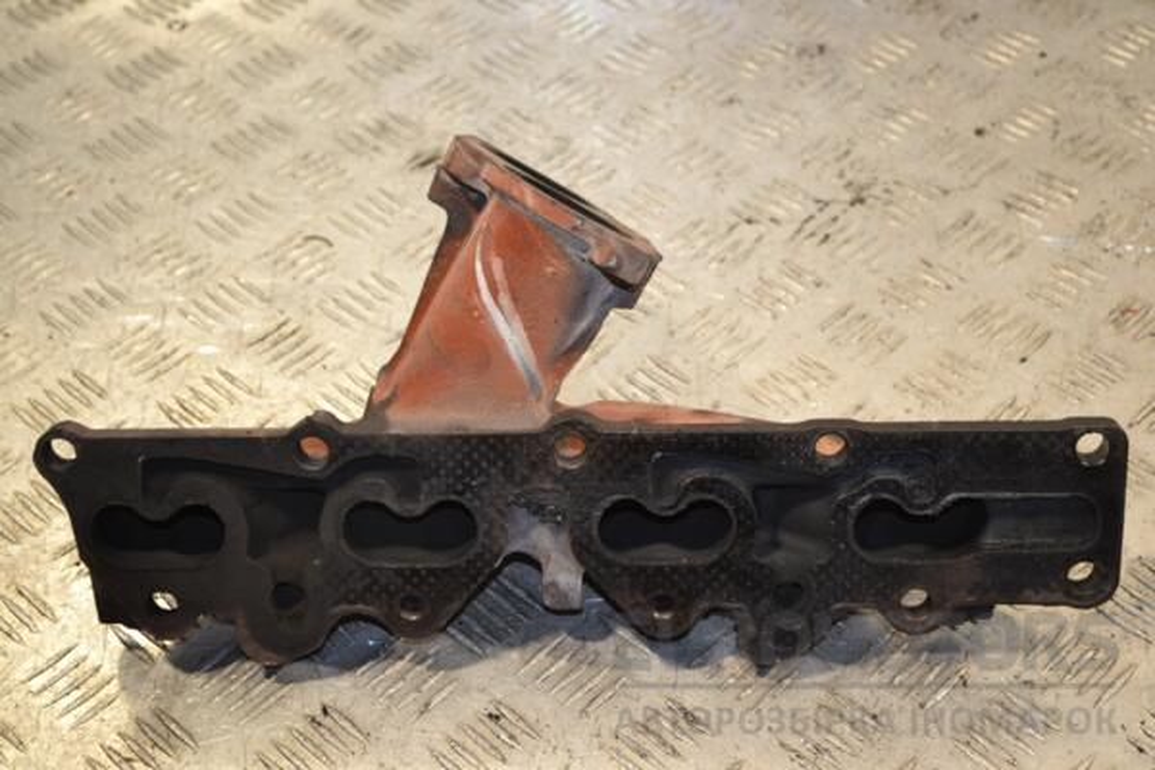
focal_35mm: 63
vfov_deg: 21.6
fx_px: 2021
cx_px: 578
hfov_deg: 31.9
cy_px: 385
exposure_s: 1/60
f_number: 5.3
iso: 400
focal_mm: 42
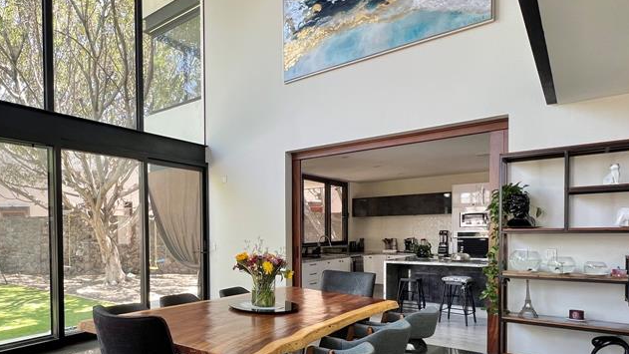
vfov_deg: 48.4
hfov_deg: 74.7
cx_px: 180
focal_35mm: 23
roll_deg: +0.3
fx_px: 384
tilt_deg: -1.9
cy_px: 246
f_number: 1.8
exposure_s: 1/99
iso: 80
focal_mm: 1.57
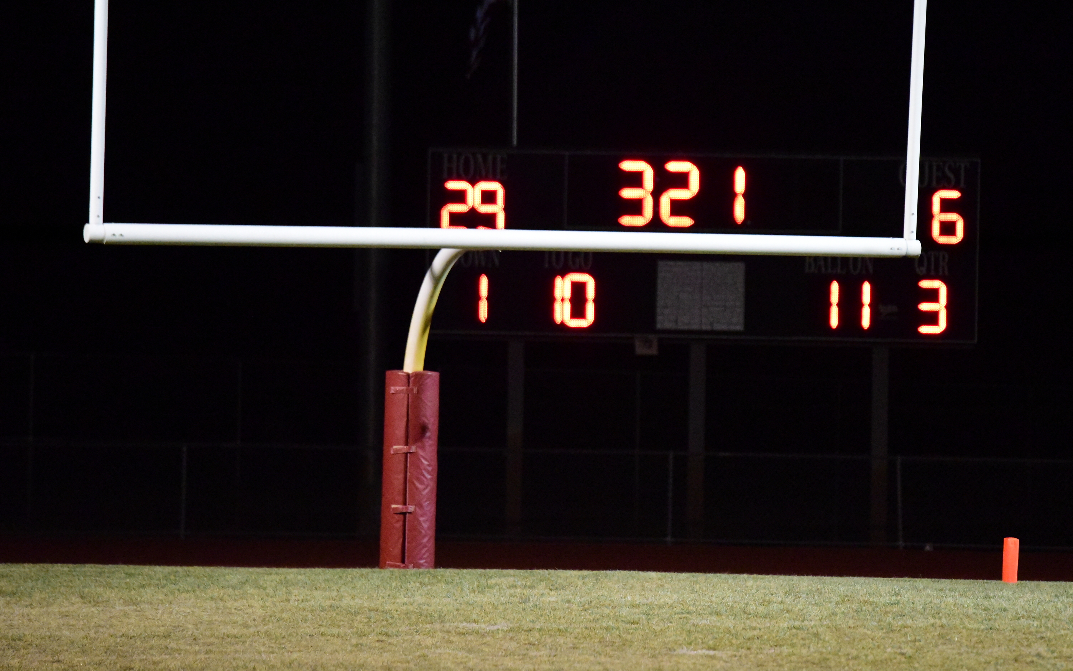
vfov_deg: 4.7
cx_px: 626
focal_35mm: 282
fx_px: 8246
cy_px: 223
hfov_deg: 7.4
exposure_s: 1/800
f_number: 2.8
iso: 10000
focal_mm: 200
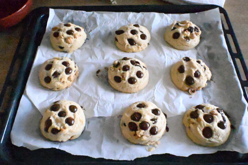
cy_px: 82
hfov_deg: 57.3
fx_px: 227
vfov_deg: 39.9
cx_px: 124
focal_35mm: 33
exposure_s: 1/2500
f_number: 8
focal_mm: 22
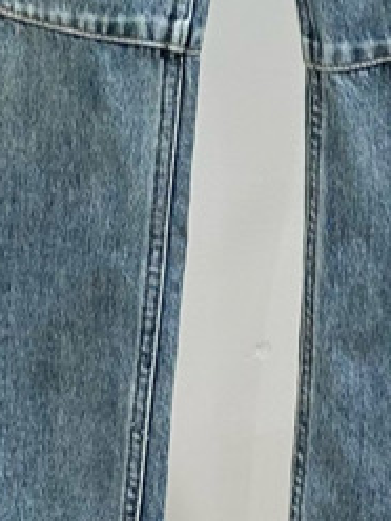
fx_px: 2485
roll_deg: -2.0
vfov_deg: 11.7
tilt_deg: -14.4
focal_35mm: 165
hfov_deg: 9.0
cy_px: -157
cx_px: 290
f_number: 1.78
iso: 80
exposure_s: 1/100
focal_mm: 6.86
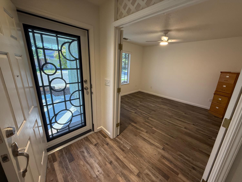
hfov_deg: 102.1
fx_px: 98
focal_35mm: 14
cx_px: 121
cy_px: 91
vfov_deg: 85.7
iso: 320
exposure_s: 1/120
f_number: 2.2
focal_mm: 2.22
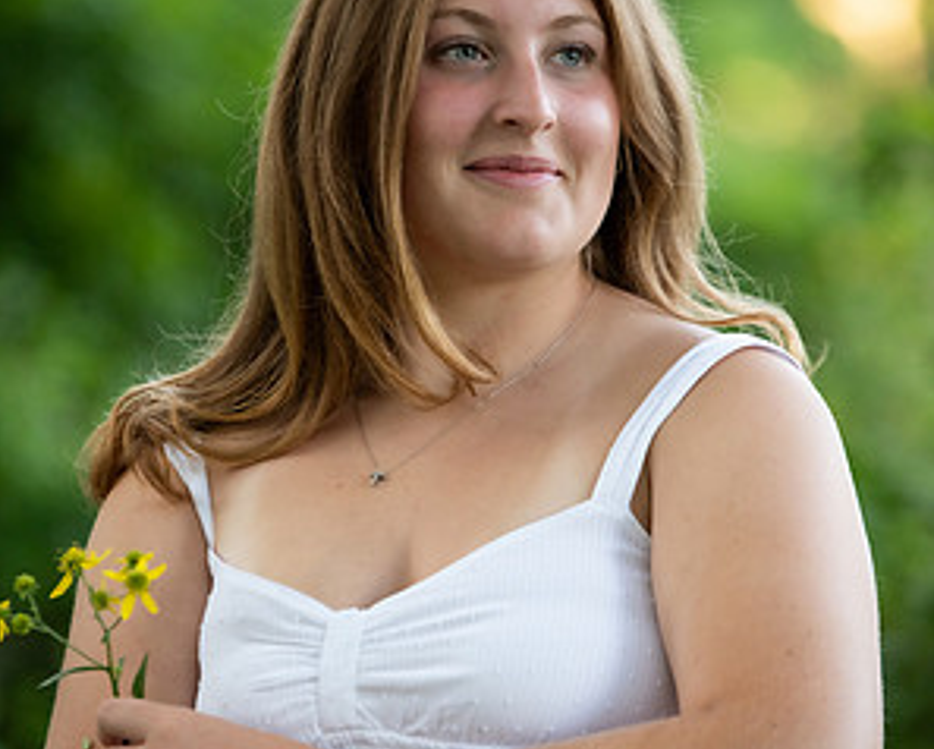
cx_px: 469
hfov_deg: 6.8
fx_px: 7856
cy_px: 400
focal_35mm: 284
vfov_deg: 5.5
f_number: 3.2
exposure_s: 1/200
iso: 1000
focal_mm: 200
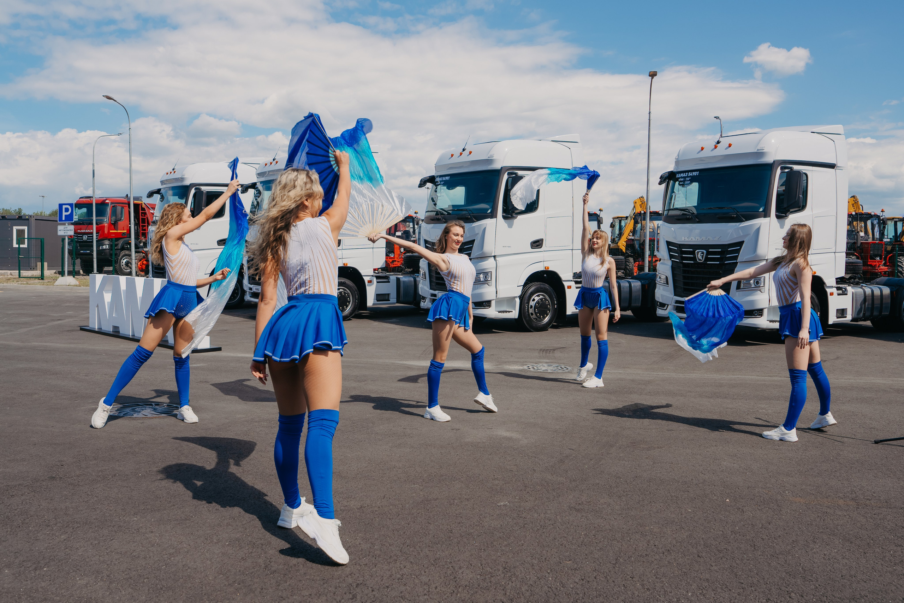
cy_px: 302
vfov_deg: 46.4
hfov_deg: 65.5
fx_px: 703
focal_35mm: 28
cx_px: 452
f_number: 6.3
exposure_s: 1/400
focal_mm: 28
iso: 100
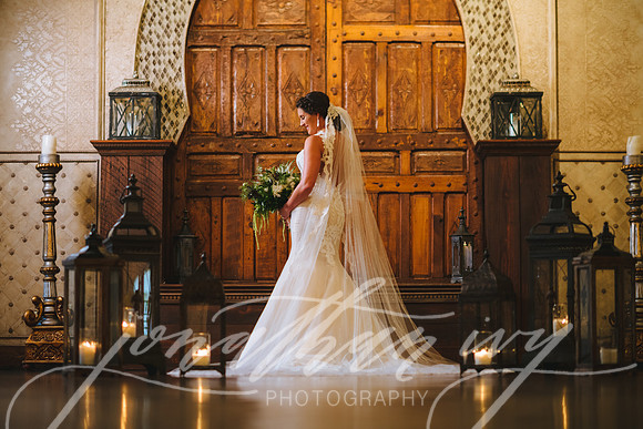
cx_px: 322
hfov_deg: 23.9
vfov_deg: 16.1
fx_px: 1518
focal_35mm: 85
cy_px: 214
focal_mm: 85
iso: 400
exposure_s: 1/50
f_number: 2
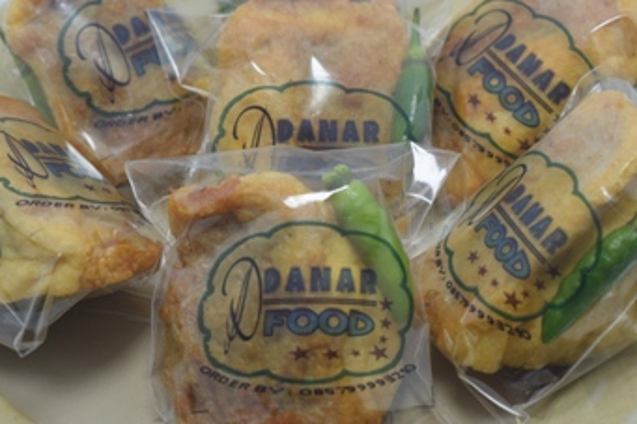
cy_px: 164
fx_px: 1609
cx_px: 304
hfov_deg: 22.4
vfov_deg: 15.0
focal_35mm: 91
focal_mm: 46
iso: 320
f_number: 8
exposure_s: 1/250
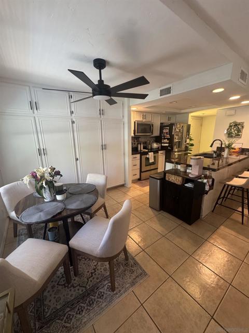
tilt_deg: -14.0
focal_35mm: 14
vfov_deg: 102.1
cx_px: 124
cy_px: 166
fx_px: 134
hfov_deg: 85.7
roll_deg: +1.3
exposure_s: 1/60
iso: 320
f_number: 2.2
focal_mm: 2.22
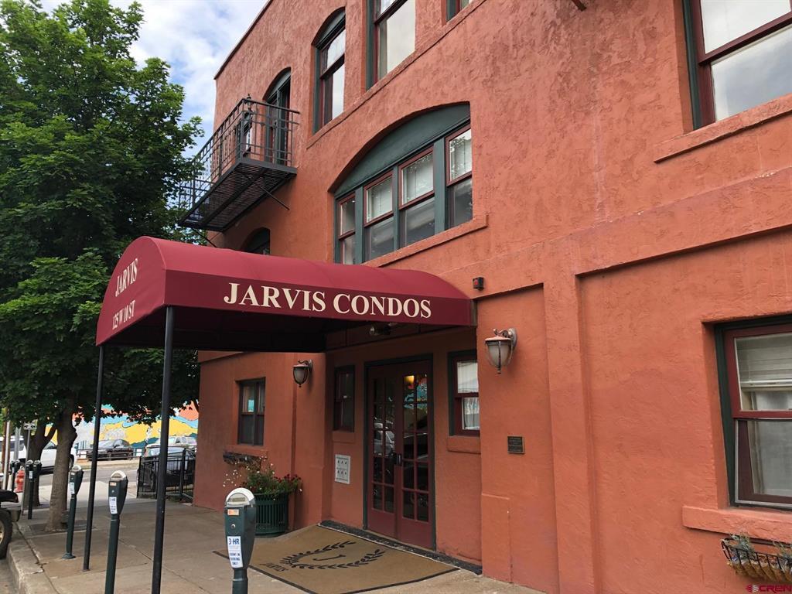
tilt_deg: +11.0
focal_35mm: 28
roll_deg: +0.6
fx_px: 641
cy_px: 297
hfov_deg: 63.4
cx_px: 396
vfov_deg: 49.7
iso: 20
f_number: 1.8
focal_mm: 4
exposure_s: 1/198
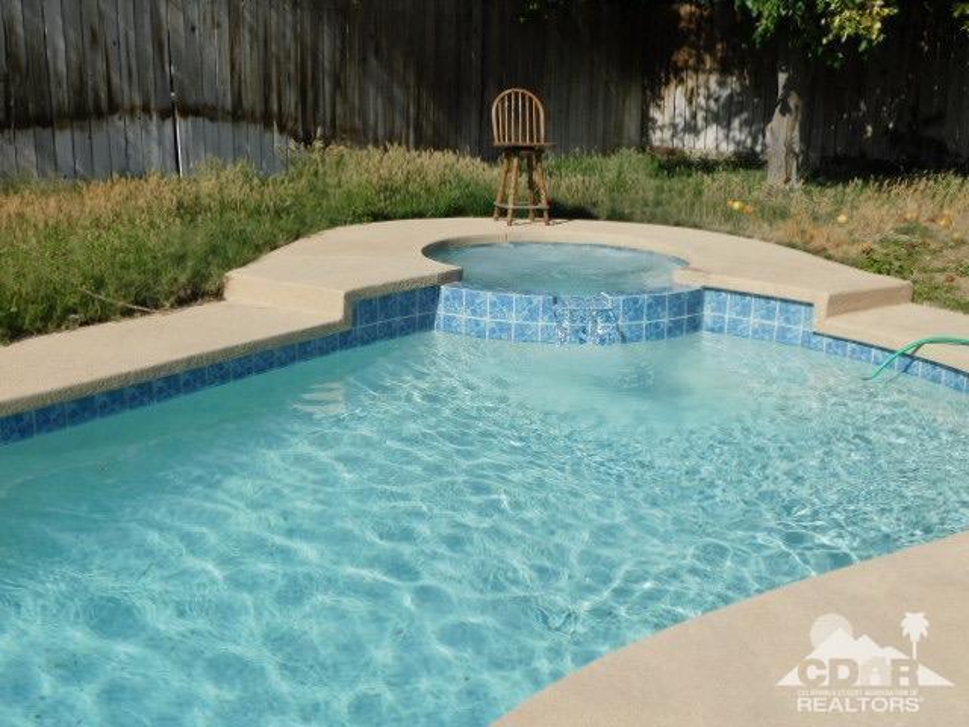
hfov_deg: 46.8
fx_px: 1120
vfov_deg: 36.0
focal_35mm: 40
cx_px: 484
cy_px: 364
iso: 125
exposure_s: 1/500
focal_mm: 7.1
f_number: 7.2
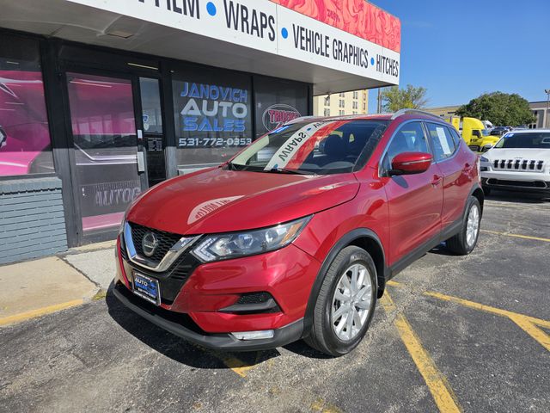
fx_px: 365
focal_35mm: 23
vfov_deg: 58.9
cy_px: 206
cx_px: 275
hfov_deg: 73.9
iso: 10
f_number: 1.7
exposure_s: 1/1070
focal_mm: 6.3
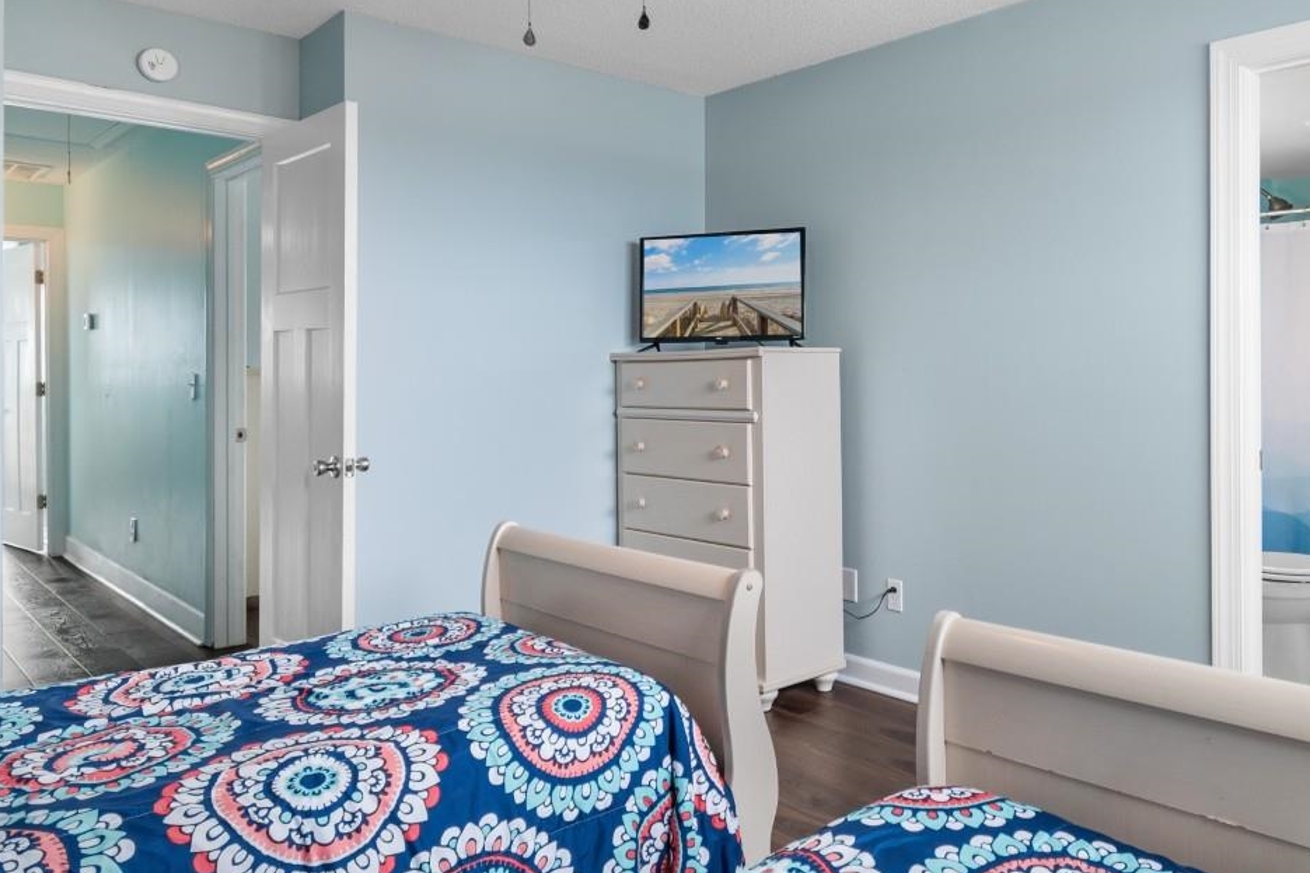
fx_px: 946
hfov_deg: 68.1
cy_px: 348
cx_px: 838
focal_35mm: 26
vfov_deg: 49.2
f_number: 4.5
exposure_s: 1/8
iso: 100
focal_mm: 10
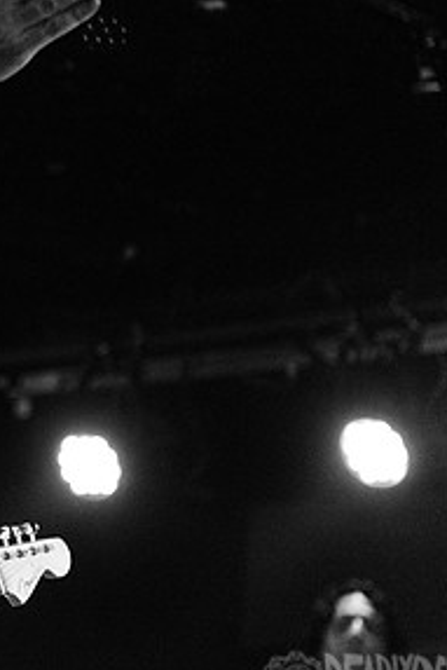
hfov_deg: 8.3
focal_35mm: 162
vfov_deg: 12.7
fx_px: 3013
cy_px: 218
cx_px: -237
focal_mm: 70
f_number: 3.5
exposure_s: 1/160
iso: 2000
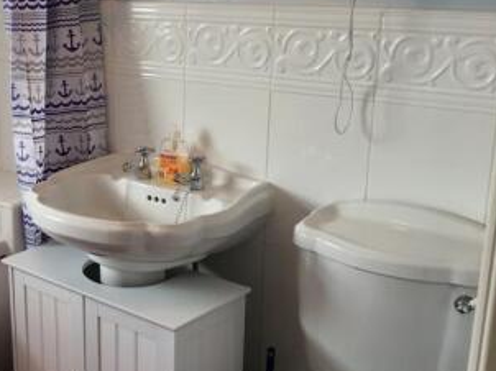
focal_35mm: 56
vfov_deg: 26.1
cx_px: 22
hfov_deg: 32.2
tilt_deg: -17.5
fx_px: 802
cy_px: 190
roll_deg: +3.0
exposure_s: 1/50
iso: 32
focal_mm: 4.15
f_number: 2.2
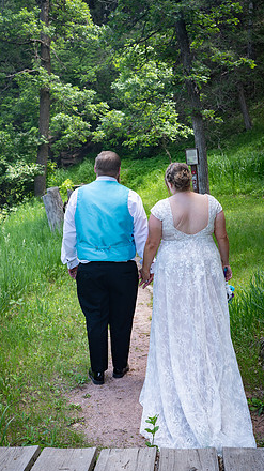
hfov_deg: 26.5
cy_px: 239
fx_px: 561
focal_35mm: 45
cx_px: 133
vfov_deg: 45.5
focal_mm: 42
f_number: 5
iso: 100
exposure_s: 1/125
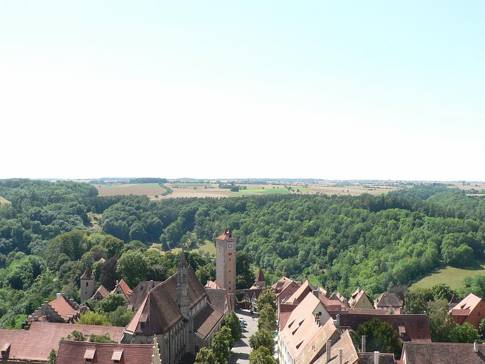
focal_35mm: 43
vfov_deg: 33.6
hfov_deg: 43.9
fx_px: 602
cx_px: 242
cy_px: 182
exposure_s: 1/200
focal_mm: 7.1
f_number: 5.6
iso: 80
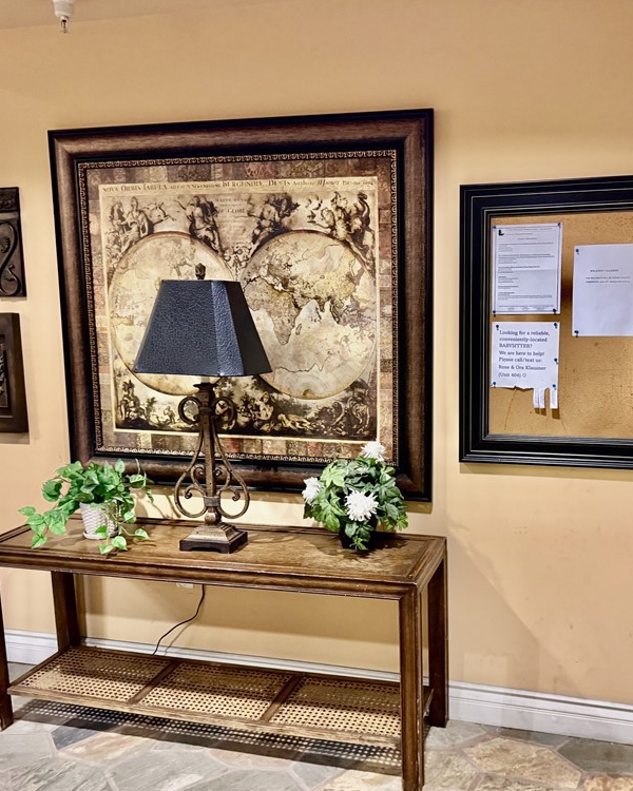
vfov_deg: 55.7
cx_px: 411
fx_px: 749
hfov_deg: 45.2
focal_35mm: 32
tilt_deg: -7.4
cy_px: 399
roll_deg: +0.5
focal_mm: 6.76
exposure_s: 1/40
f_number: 1.78
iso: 640
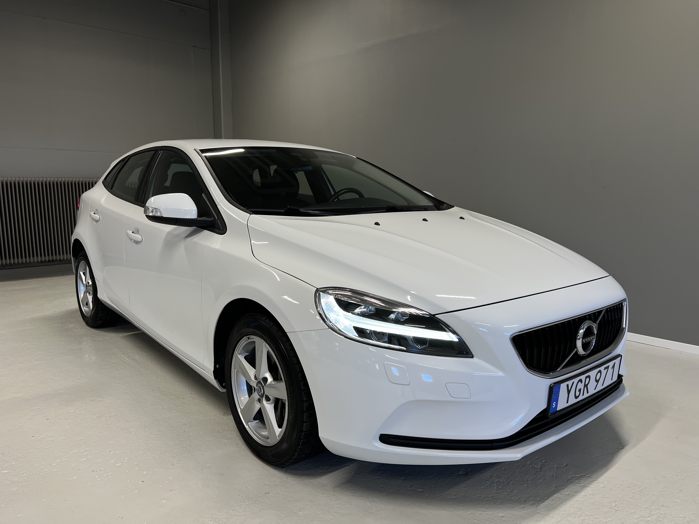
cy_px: 262
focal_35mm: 26
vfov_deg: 53.1
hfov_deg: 67.3
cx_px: 350
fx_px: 525
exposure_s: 1/150
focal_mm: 5.7
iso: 40
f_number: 1.5
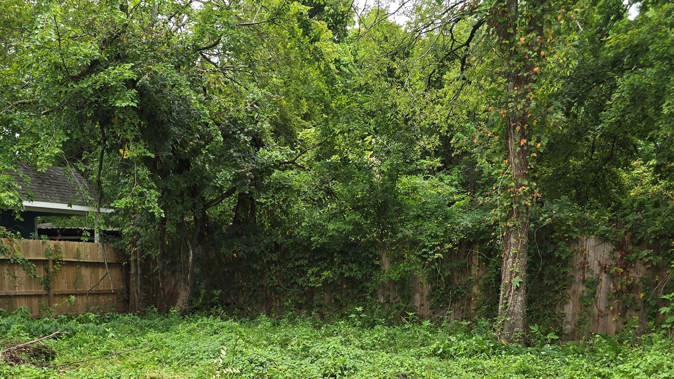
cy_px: 396
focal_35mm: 40
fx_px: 715
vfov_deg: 27.6
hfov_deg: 49.2
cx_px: 203
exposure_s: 1/180
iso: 25
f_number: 1.7
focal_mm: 6.3
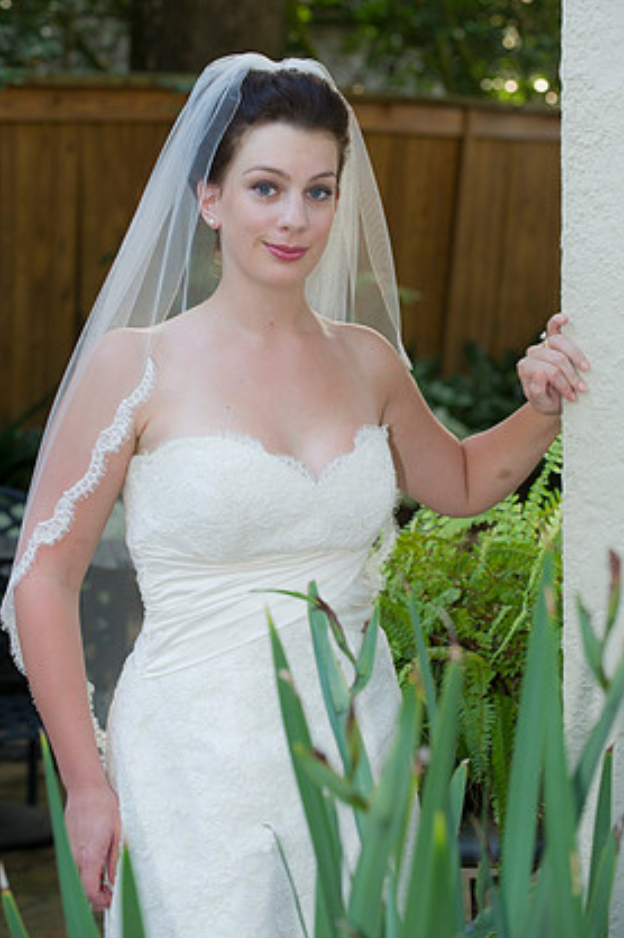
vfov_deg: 18.1
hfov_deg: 12.1
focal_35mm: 113
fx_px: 2943
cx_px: 306
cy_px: 444
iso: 400
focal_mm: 105
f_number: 5
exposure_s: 1/60
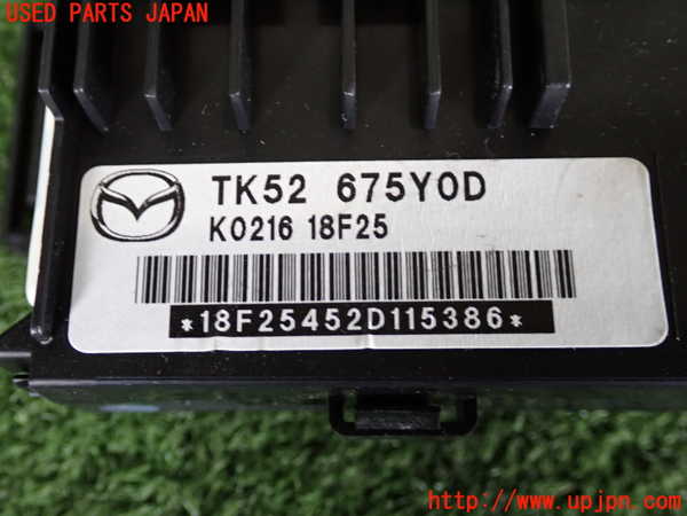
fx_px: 873
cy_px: 258
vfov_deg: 32.9
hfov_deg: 42.9
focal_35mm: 44
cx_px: 344
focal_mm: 7.84
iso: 320
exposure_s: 1/50
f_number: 2.9
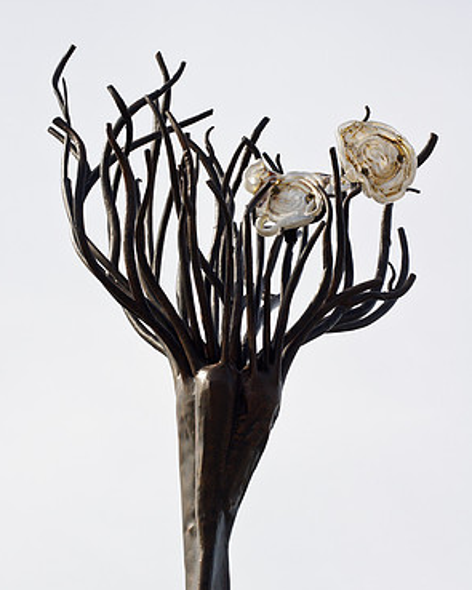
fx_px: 2096
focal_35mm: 120
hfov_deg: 12.8
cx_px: 234
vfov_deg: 16.0
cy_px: 333
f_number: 8
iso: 200
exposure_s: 1/640
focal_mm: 70
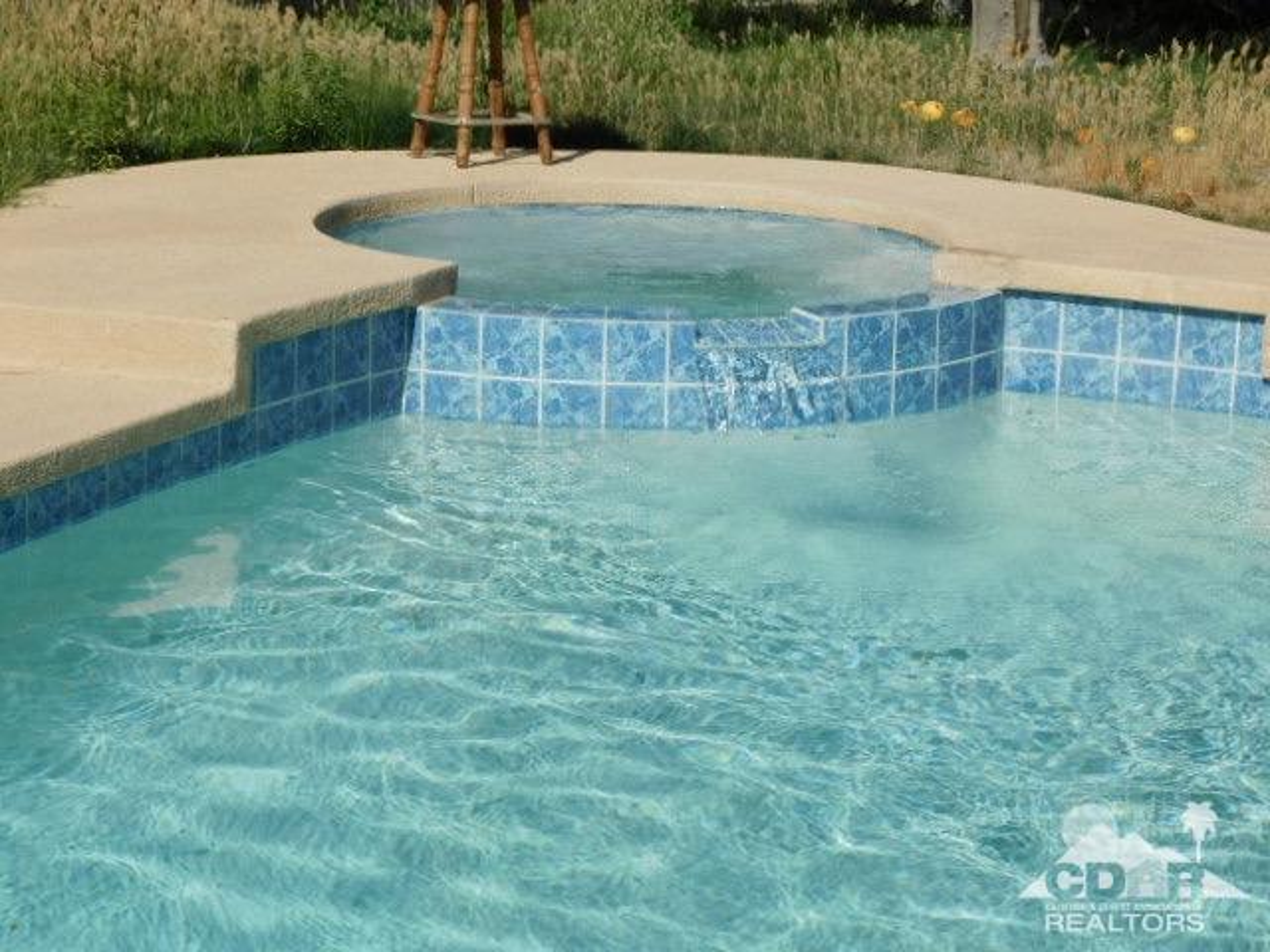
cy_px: 476
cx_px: 635
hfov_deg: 24.4
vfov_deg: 18.4
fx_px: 2935
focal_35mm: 80
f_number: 8.8
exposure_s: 1/400
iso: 125
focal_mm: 14.2
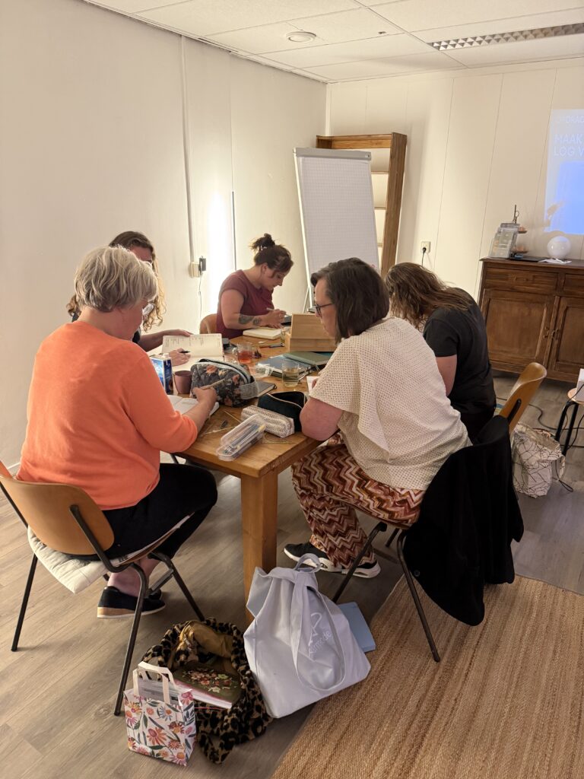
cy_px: 390
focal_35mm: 24
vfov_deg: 71.6
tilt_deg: -18.8
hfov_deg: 56.8
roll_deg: -1.3
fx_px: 540
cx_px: 292
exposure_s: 1/50
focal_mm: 6.76
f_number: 1.78
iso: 400
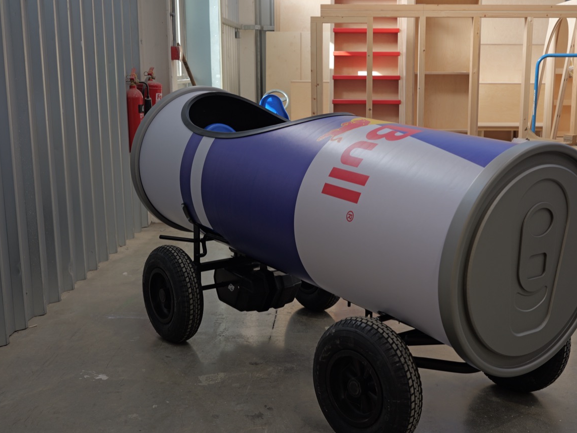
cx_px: 357
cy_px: 226
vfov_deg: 30.9
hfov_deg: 40.2
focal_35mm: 47
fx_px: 784
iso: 100
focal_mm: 35
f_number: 5
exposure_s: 1/40
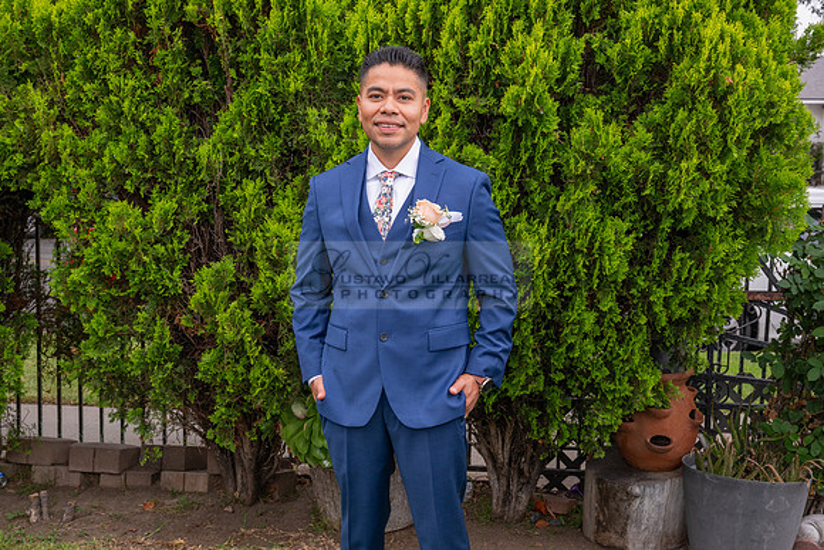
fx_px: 962
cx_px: 412
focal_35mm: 42
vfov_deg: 31.9
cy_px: 275
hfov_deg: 46.4
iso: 250
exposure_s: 1/160
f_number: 8
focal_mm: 42
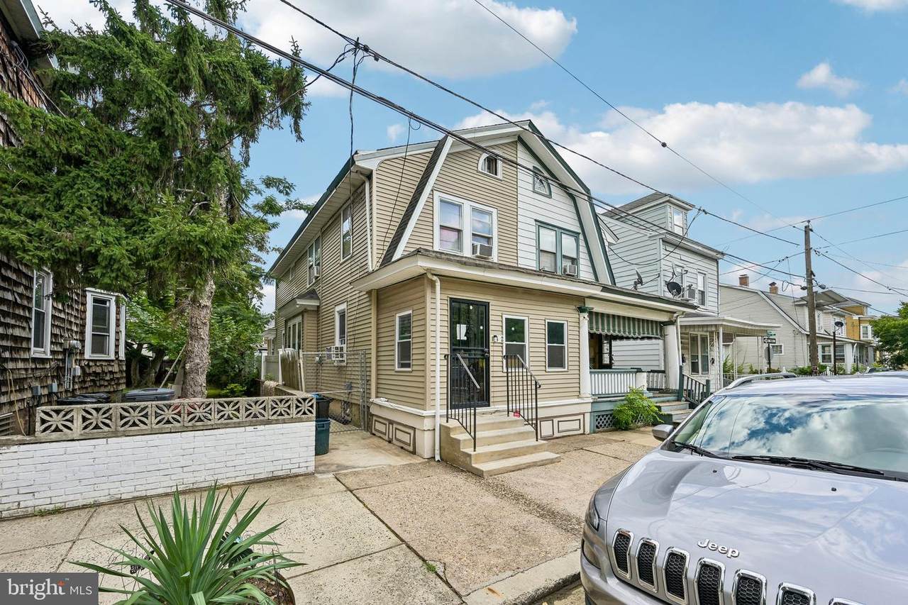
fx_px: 353
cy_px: 302
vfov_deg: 81.2
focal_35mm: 14
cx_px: 454
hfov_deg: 104.3
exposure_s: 1/250
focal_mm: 14
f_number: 8
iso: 100
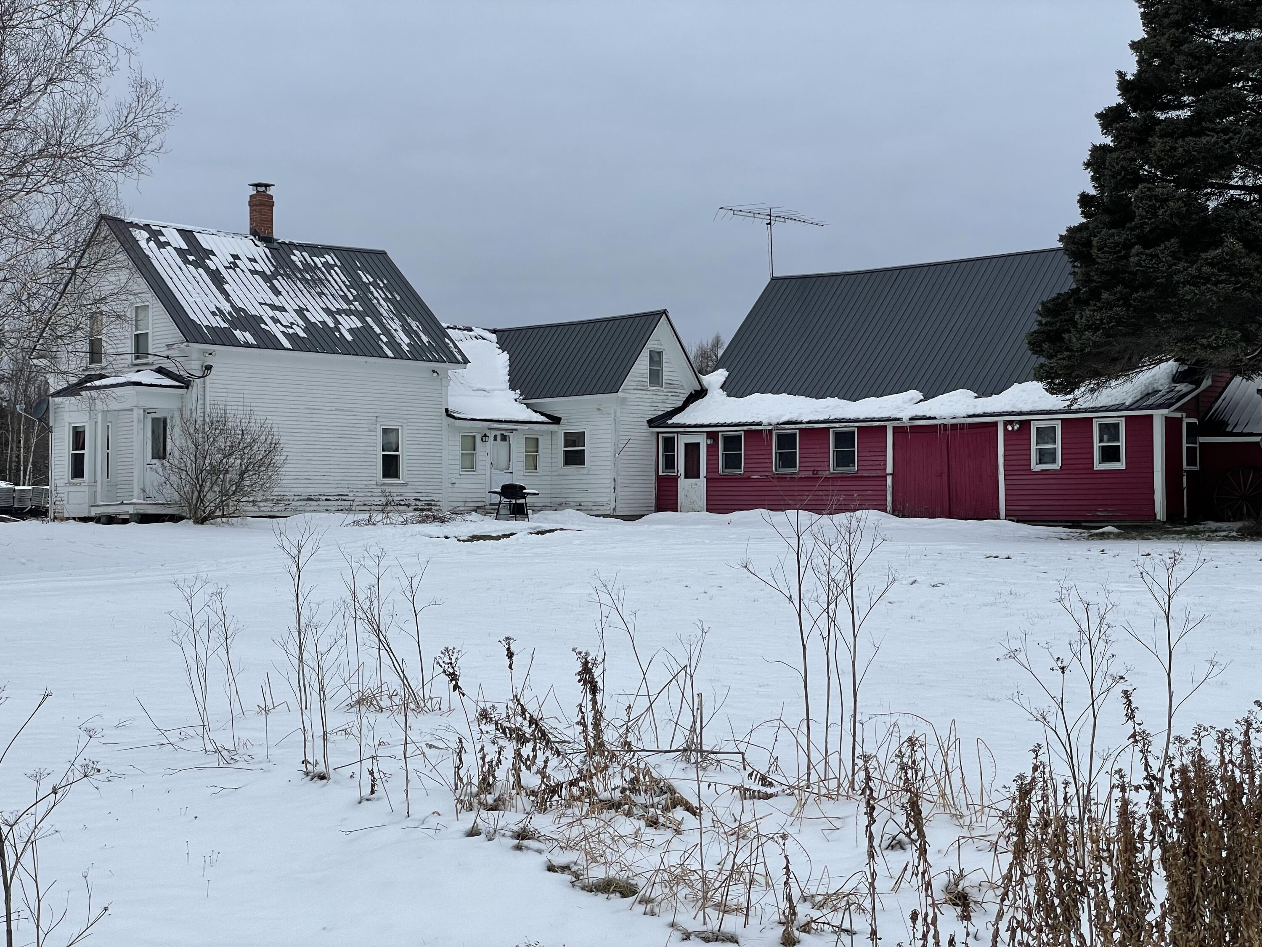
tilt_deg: +2.2
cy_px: 474
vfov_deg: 28.0
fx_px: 1896
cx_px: 631
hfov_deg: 36.8
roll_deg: -0.1
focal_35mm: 52
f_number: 2
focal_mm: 6
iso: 25
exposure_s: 1/959
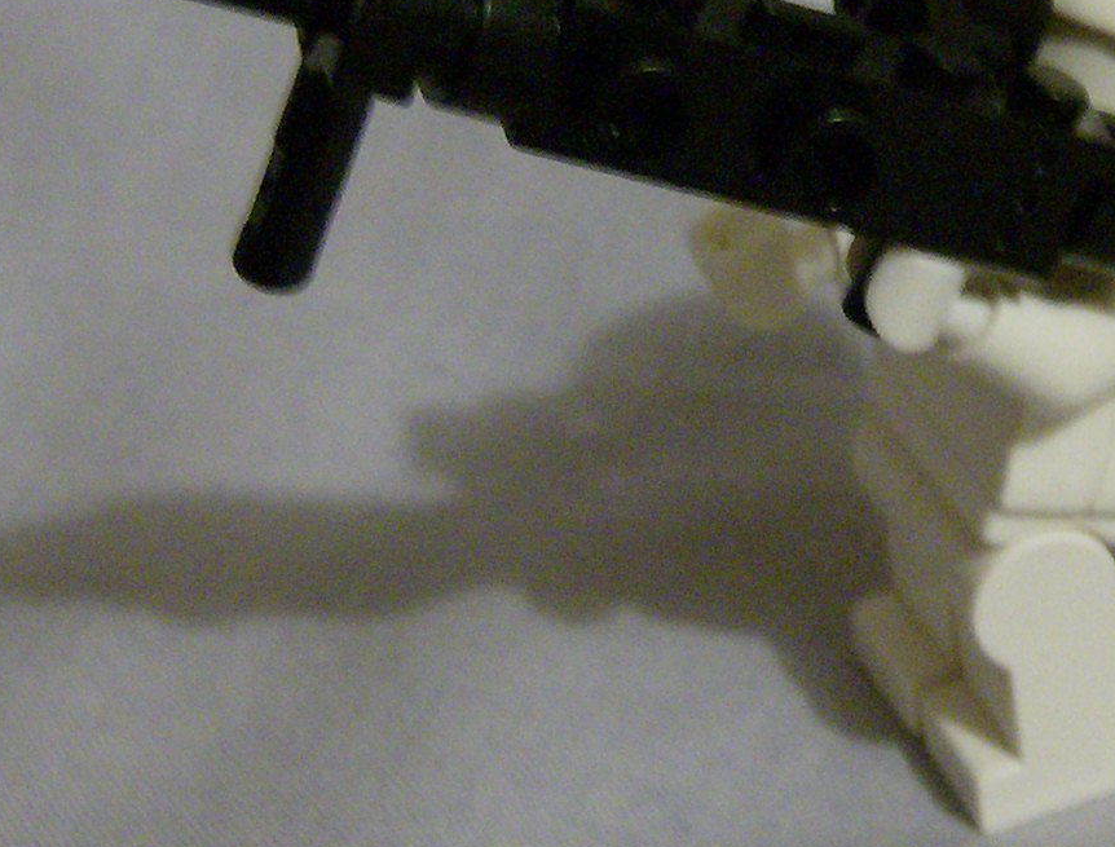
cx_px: 846
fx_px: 3787
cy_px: 180
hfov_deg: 16.7
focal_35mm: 117
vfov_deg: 12.7
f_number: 2.8
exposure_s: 1/14.5
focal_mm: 6
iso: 200
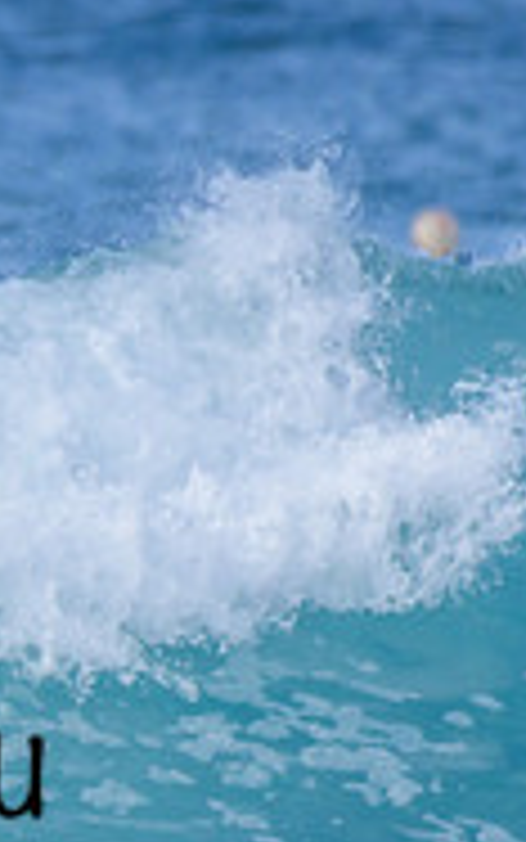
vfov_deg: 0.7
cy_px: 714
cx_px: -432
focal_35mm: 3165
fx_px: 72538
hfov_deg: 0.4
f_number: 11
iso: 1100
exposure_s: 1/2000
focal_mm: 1000
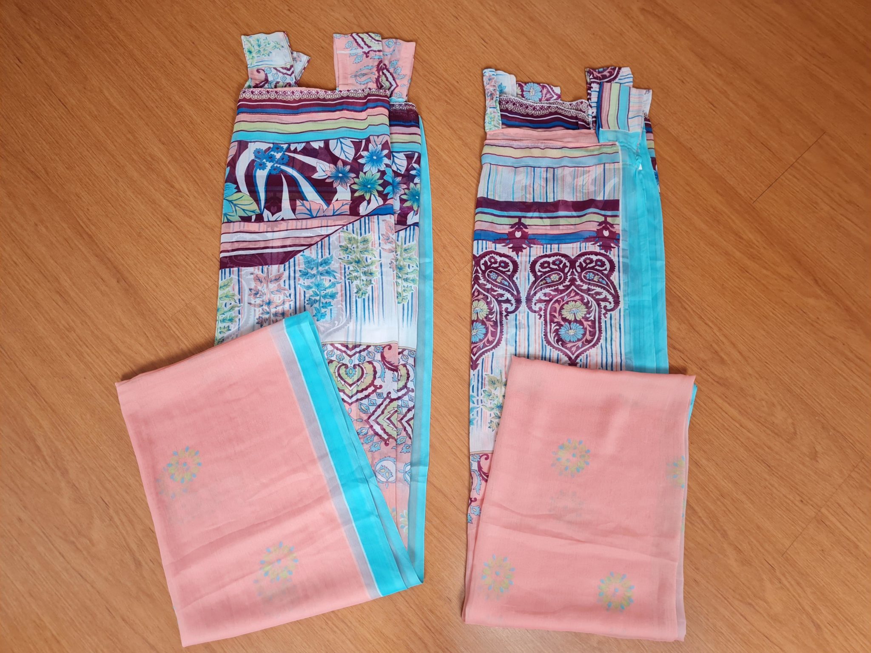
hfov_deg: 67.3
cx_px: 436
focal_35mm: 26
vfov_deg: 53.1
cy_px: 326
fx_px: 654
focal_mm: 5.4
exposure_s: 1/60
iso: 160
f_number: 1.8
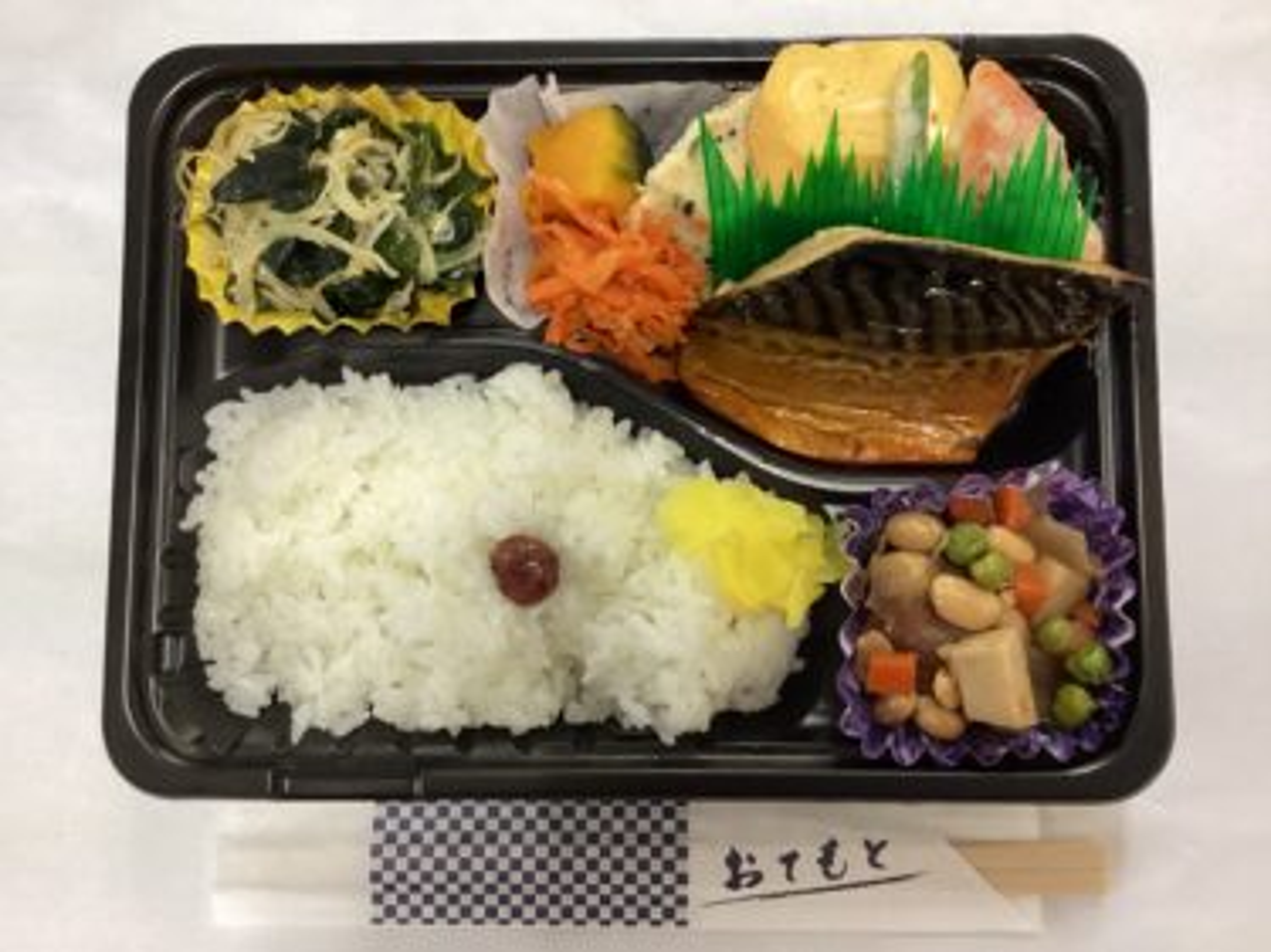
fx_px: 1138
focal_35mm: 31
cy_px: 476
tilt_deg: -84.6
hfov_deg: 58.4
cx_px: 636
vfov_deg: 45.4
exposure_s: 1/50
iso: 200
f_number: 2.4
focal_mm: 3.3
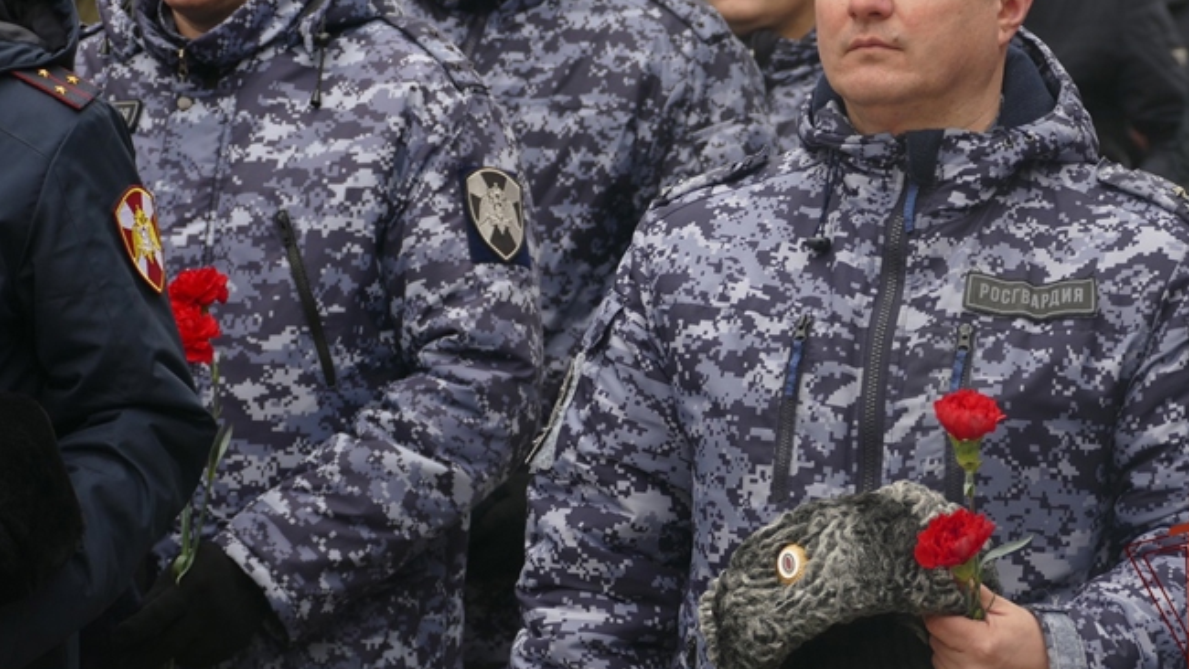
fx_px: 8042
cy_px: 247
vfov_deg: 4.8
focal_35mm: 255
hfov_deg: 8.5
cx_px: 624
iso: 125
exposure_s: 1/200
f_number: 4
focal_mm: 76.94
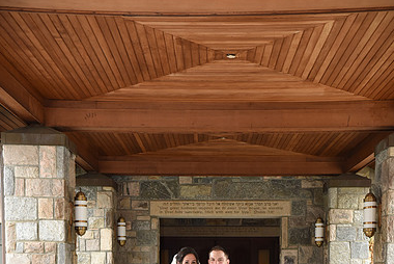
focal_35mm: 61
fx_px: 668
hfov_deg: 32.9
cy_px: 298
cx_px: 200
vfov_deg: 21.1
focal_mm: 40
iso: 1000
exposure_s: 1/160
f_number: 5.6
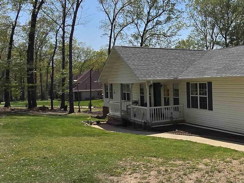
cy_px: 86
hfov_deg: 42.7
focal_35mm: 39
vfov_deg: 36.8
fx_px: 275
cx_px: 232
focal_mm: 2.2
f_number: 2.2
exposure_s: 1/3737
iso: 50
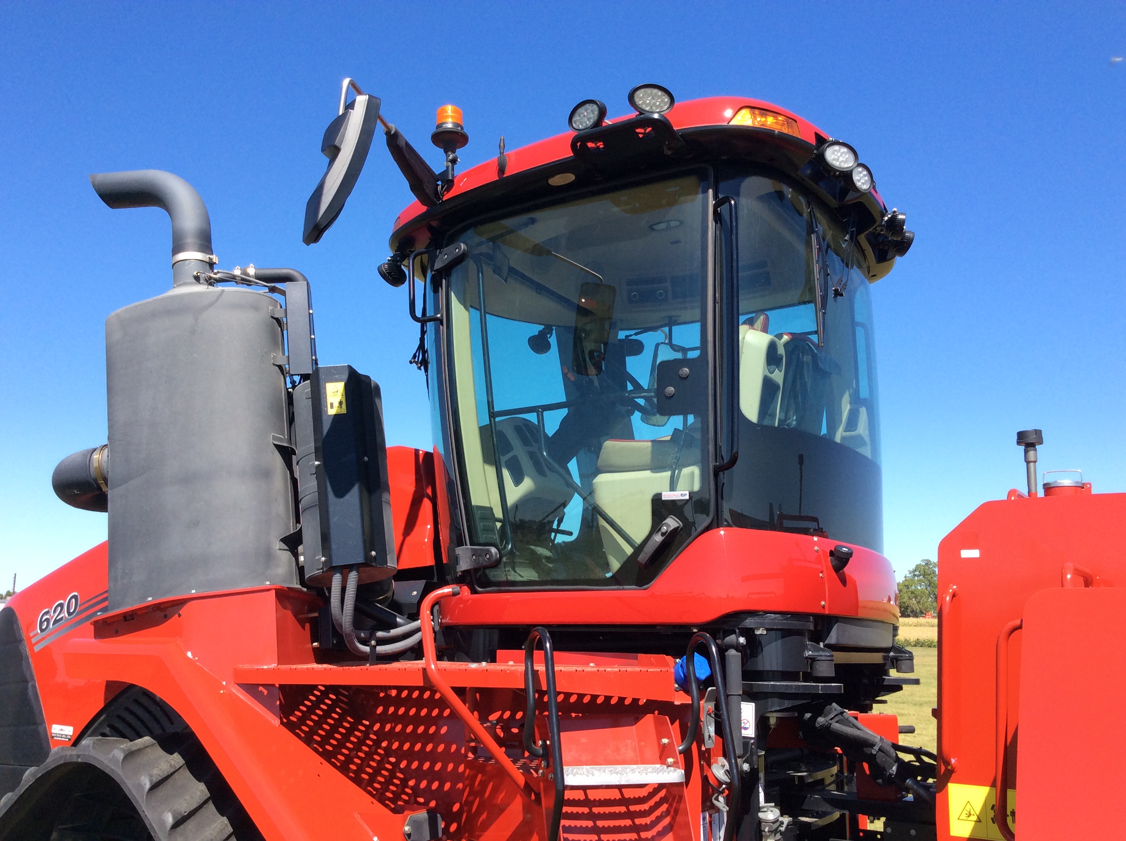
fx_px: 1039
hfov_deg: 56.9
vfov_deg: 44.1
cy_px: 420
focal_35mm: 32
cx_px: 563
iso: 32
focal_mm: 3.3
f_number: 2.4
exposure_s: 1/817
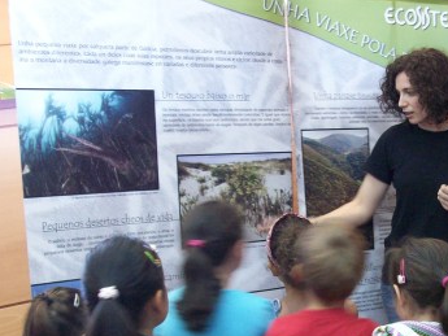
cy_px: 246
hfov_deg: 28.5
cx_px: 335
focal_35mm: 67
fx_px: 867
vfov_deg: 21.8
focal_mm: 5.7
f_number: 2.8
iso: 160
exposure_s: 1/10.8
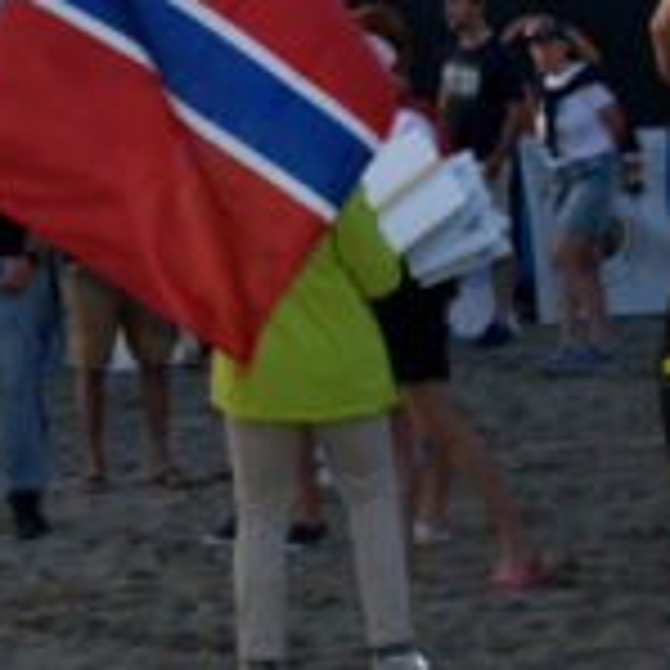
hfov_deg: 11.6
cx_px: 0
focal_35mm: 149
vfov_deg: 11.7
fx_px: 3256
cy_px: 216
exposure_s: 1/200
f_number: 4.2
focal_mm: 29
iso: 160
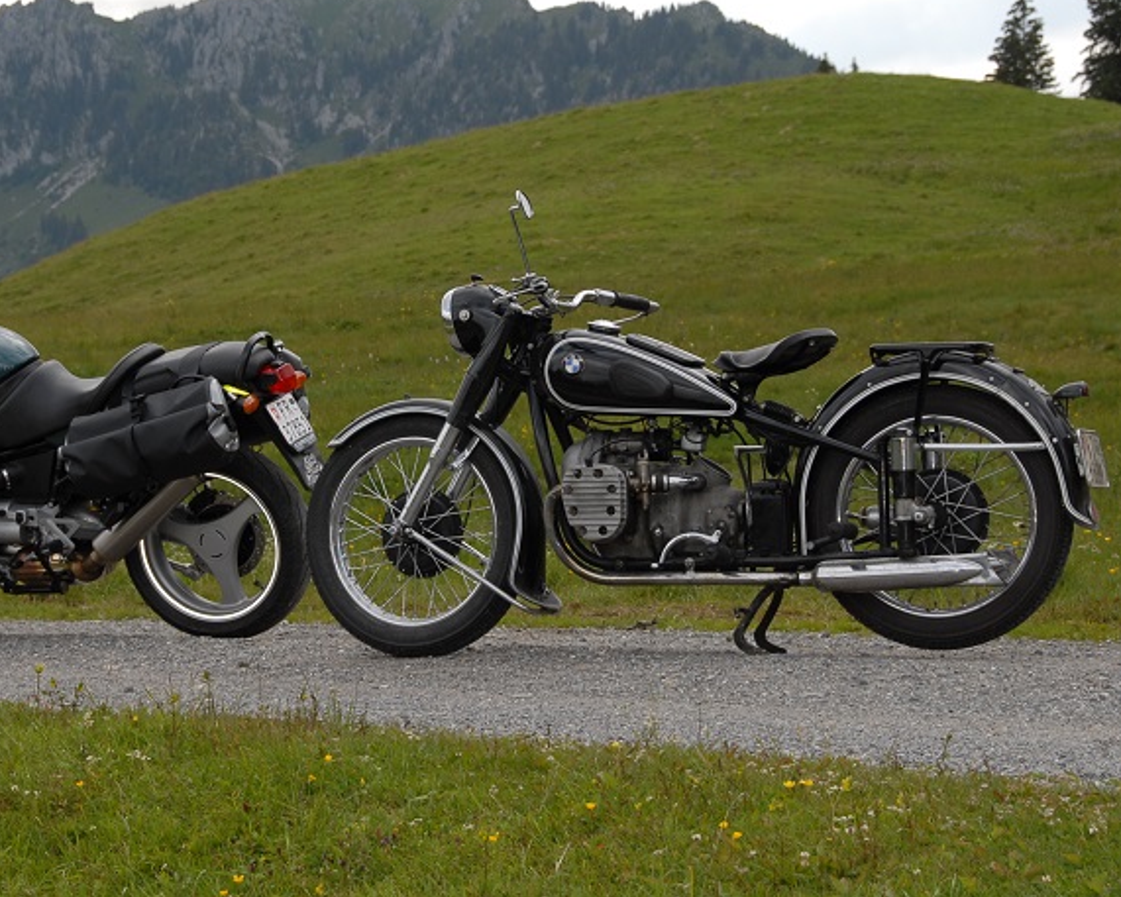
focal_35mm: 109
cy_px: 374
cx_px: 459
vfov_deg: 14.2
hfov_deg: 17.7
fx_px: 3606
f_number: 8
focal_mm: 55
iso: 200
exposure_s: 1/250
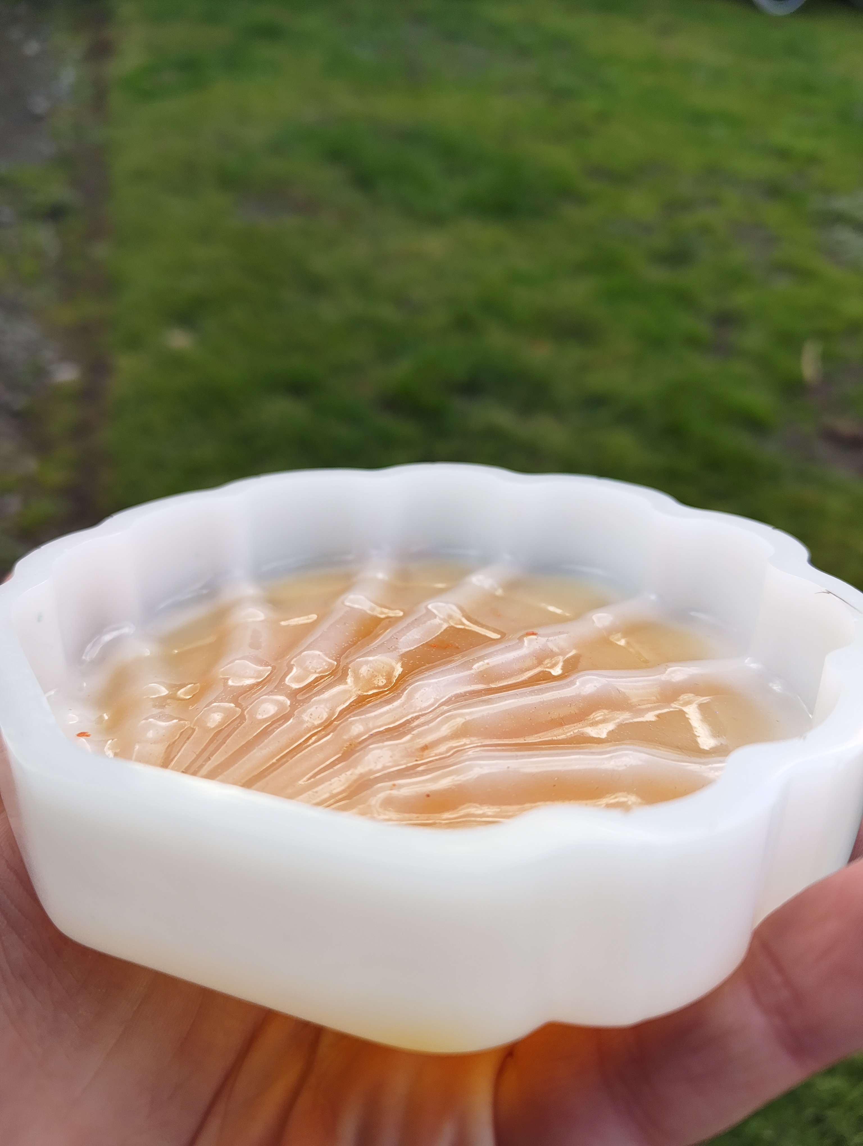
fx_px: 796
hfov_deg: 56.9
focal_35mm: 24
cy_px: 573
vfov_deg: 71.5
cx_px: 432
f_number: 1.88
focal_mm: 5.56
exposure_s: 1/306
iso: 50
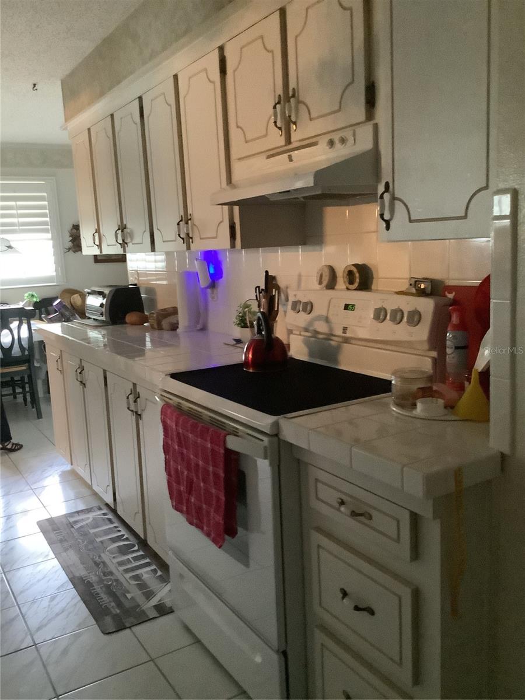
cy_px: 350
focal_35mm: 31
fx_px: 627
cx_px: 262
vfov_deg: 58.4
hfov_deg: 45.4
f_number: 2.4
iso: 640
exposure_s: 1/24
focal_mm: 3.3
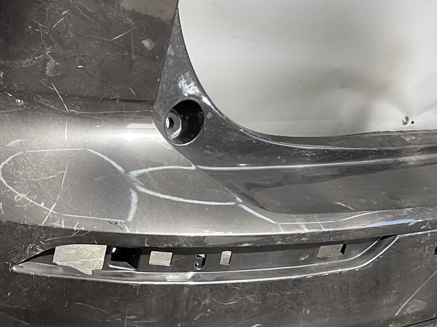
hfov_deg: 24.3
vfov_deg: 18.6
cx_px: 81
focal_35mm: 79
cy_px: 204
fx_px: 997
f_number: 1.8
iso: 16
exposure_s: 1/283
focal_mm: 3
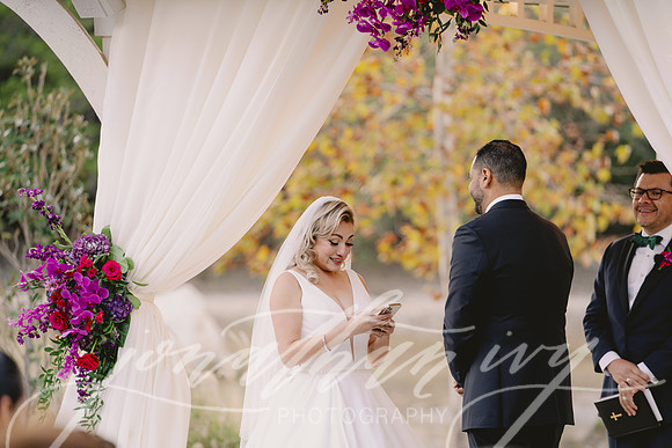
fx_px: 3585
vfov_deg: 7.2
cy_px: 224
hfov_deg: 10.7
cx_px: 336
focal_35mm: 192
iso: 800
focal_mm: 192
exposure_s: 1/320
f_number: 3.2
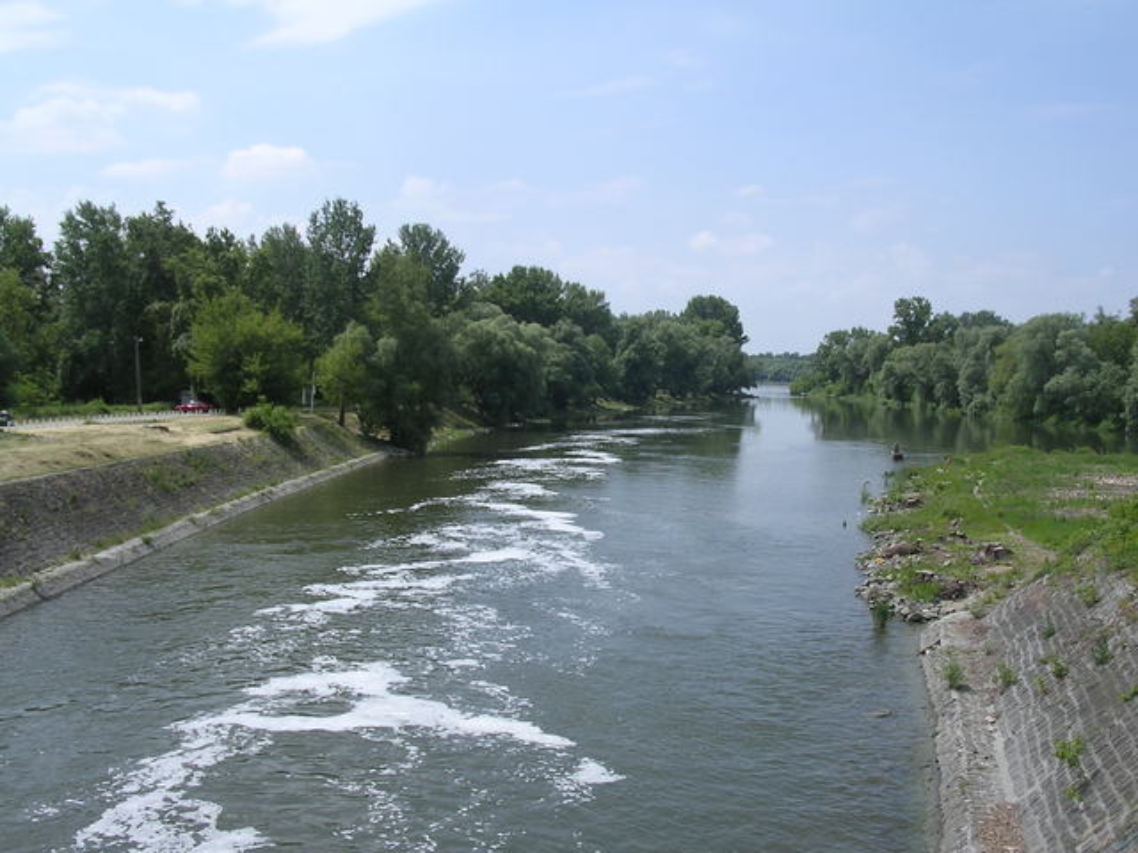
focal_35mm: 38
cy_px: 426
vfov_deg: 37.7
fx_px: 1249
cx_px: 569
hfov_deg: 49.0
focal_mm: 5.8
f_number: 5.6
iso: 100
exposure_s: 1/322
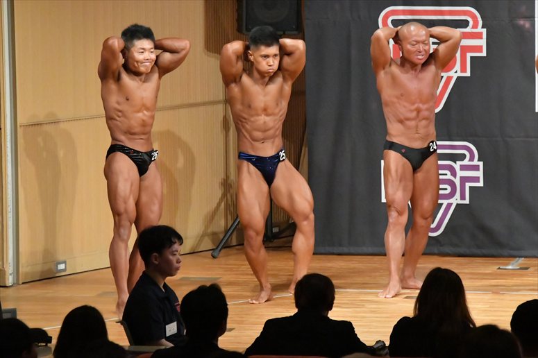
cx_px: 269
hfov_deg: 7.6
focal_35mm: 270
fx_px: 4033
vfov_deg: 5.1
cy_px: 179
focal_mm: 180
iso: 14400
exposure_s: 1/400
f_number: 5.6
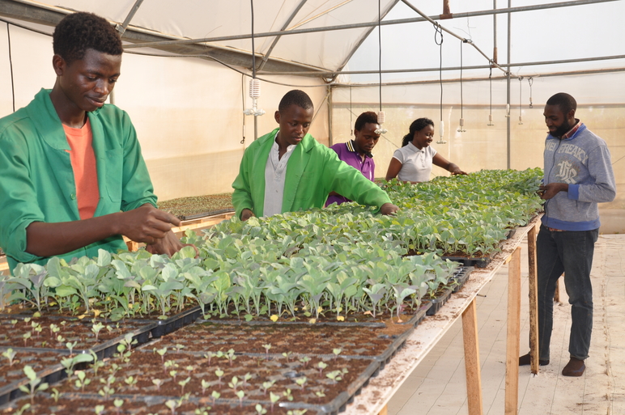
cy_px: 208
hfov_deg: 41.2
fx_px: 832
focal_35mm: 48
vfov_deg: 28.0
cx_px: 312
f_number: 8
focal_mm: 32
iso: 200
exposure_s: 1/200
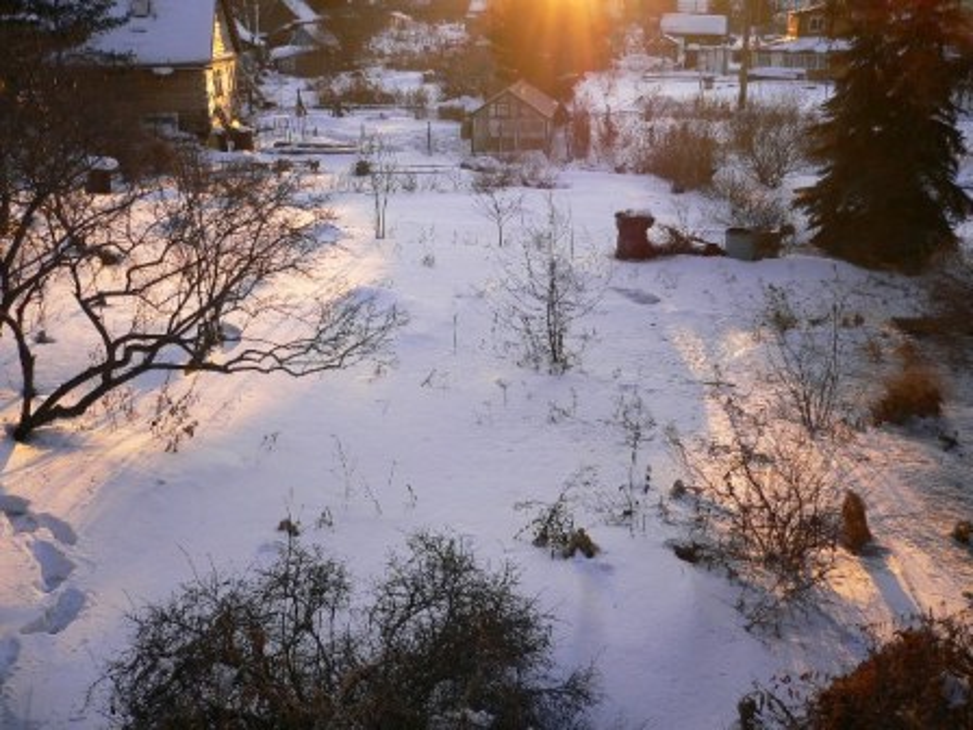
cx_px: 486
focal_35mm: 35
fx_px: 984
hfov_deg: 52.6
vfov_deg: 40.7
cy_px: 365
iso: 80
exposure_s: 1/200
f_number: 2.8
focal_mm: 5.8
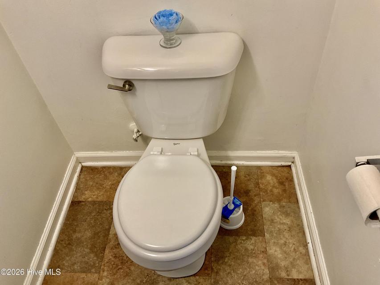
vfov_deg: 48.2
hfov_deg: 61.7
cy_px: 142
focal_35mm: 29
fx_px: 318
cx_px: 190
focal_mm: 3
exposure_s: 1/60
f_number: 1.8
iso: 100
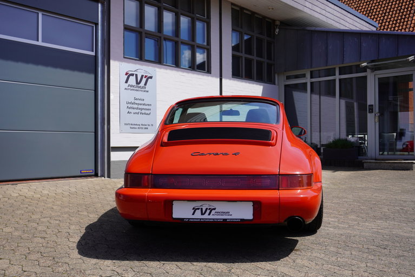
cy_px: 138
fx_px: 415
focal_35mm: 36
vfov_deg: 36.9
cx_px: 208
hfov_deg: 53.1
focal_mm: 24
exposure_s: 1/640
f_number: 5
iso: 100
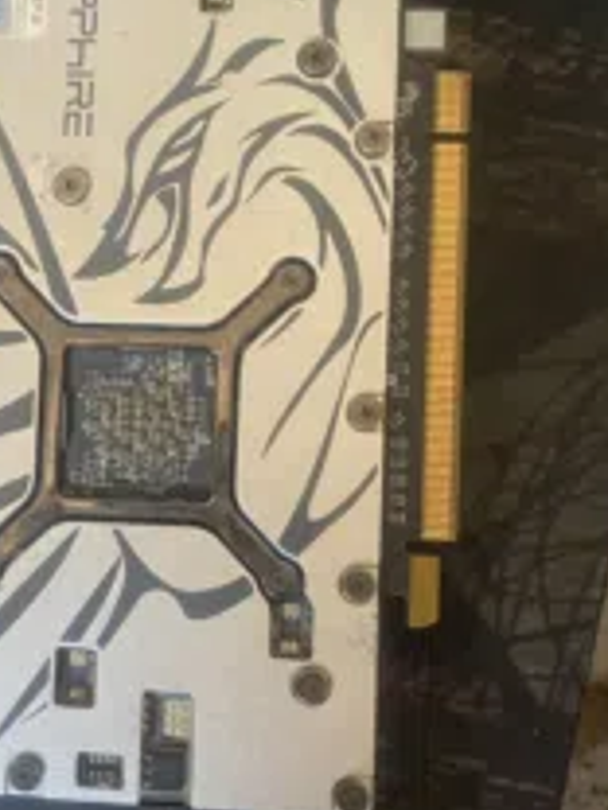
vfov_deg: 38.1
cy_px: 463
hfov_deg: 28.3
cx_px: 90
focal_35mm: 50
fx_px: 1171
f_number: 1.8
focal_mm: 4.25
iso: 500
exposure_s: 1/57
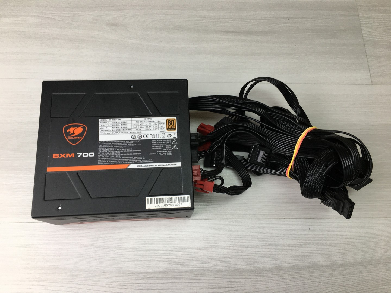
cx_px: 196
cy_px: 146
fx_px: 328
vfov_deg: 48.2
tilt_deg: -71.9
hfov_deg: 61.7
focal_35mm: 29
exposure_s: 1/100
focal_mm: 4.15
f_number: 2.2
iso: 40
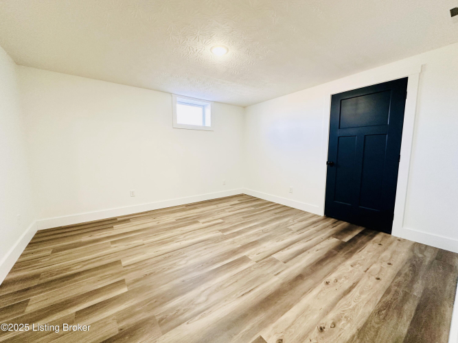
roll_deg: -0.6
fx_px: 185
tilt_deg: -6.4
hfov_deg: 102.1
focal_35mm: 14
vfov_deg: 85.7
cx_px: 229
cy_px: 172
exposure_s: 1/60
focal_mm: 2.22
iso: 250
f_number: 2.2
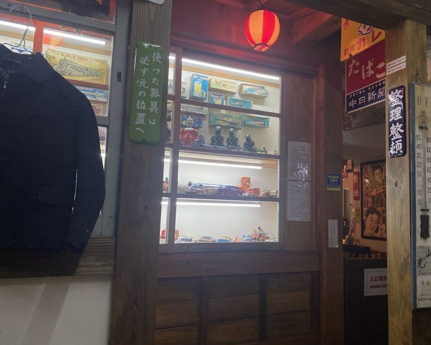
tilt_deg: +5.7
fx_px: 357
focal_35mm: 28
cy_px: 170
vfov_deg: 51.5
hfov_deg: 62.1
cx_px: 232
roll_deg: -1.9
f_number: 1.8
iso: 80
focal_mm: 4.25
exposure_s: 1/120
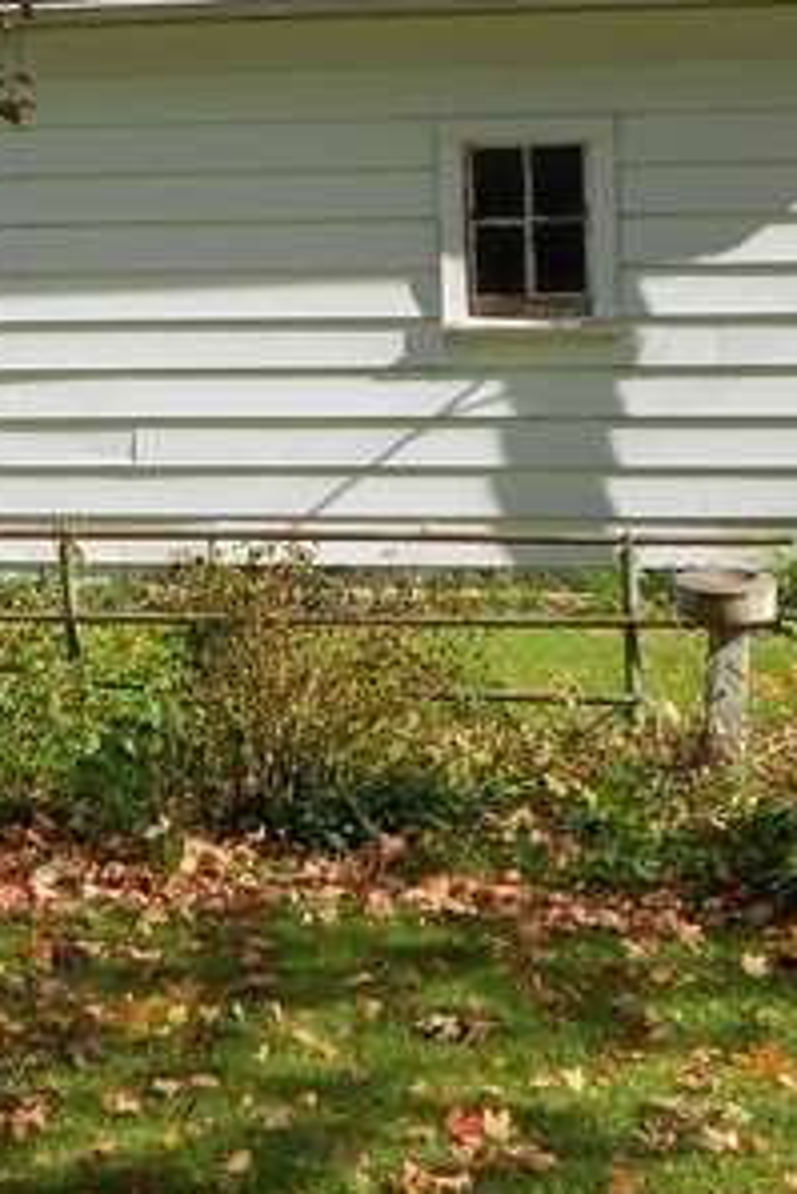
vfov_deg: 21.2
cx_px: -28
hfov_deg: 14.0
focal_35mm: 96
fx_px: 3184
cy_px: 445
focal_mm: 7.7
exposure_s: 1/400
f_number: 4.2
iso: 80
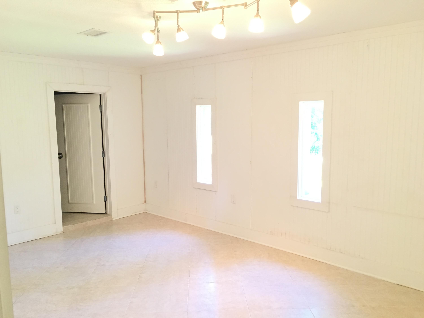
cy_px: 159
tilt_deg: -6.2
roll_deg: +1.0
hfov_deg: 61.7
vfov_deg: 48.2
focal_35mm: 29
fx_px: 355
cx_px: 212
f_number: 2.2
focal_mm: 4.15
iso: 125
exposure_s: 1/30
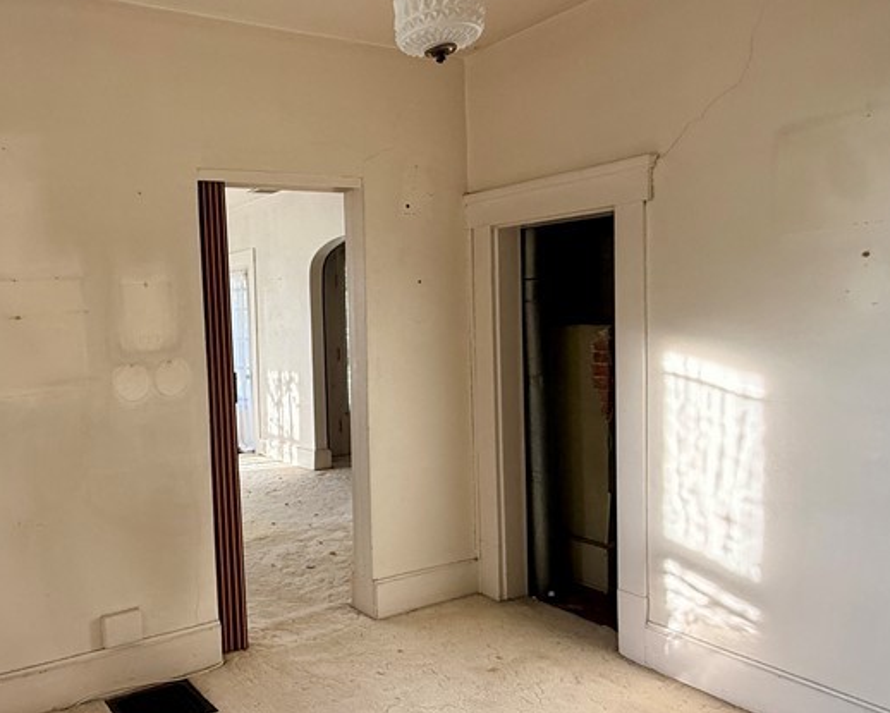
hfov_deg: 59.8
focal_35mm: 27
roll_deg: +3.3
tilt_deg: -4.7
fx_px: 712
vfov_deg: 53.2
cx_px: 201
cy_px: 385
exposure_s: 1/99
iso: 160
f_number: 2.2
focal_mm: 2.22
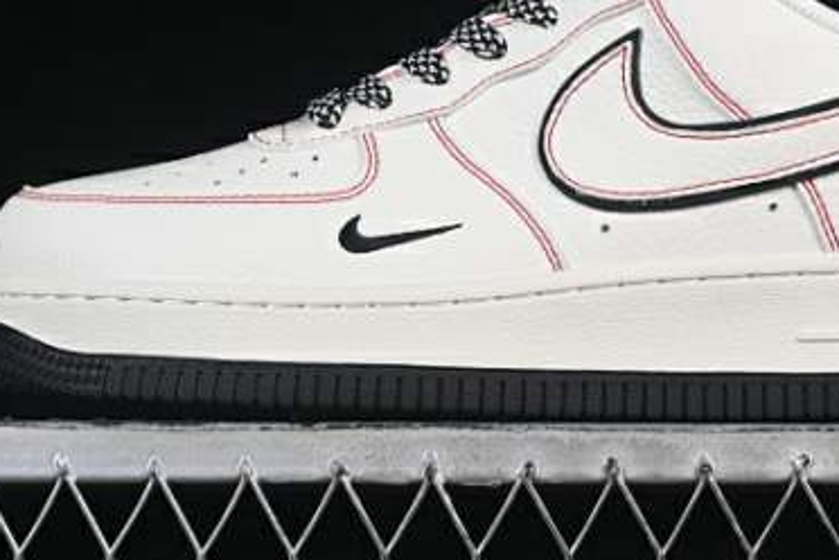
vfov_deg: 9.3
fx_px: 3426
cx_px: 575
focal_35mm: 147
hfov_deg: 13.9
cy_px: 77
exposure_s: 1/80
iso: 160
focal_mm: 50
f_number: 8
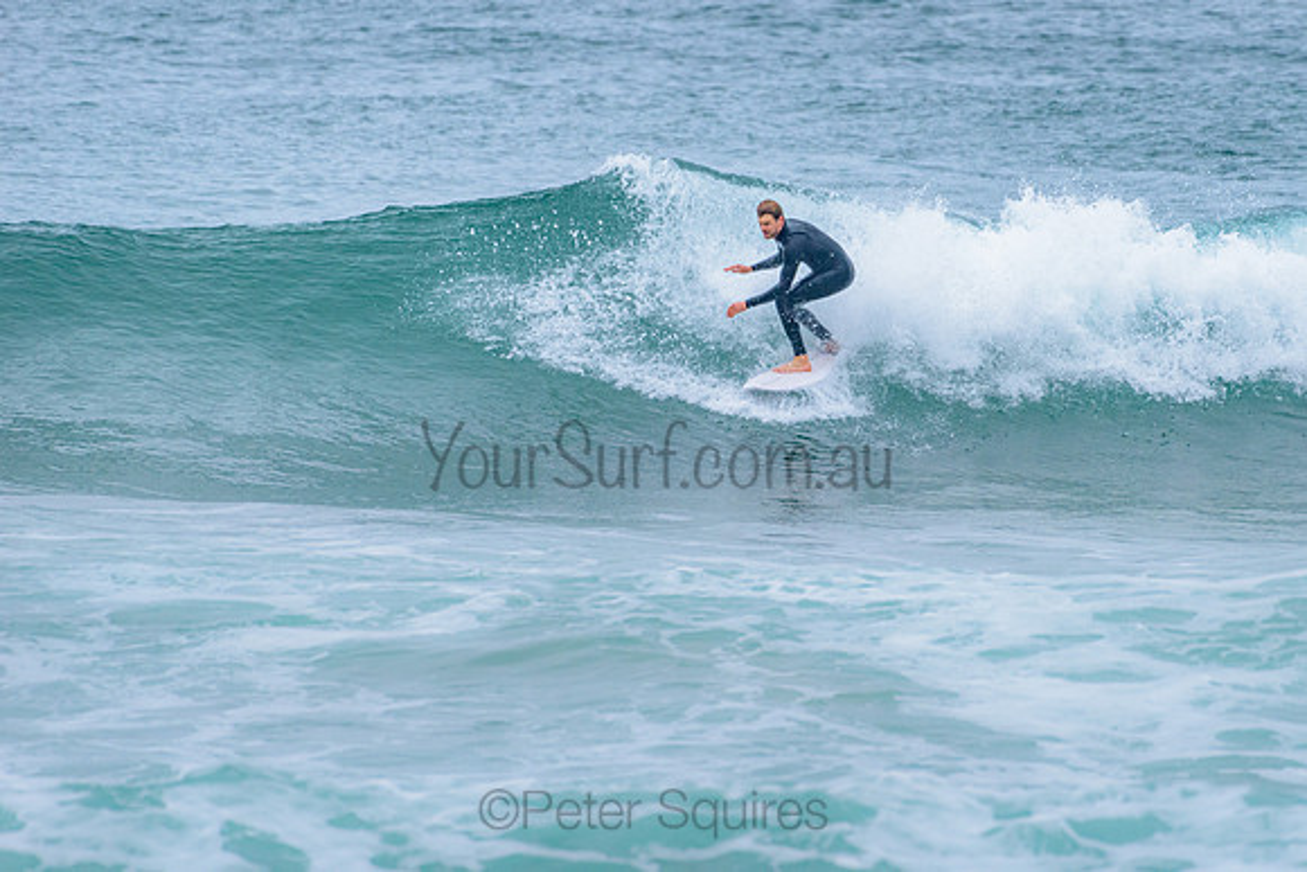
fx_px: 22221
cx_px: 800
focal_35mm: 612
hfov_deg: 3.4
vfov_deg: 2.2
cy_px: 338
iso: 1250
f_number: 5.6
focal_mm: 500
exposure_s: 1/2000
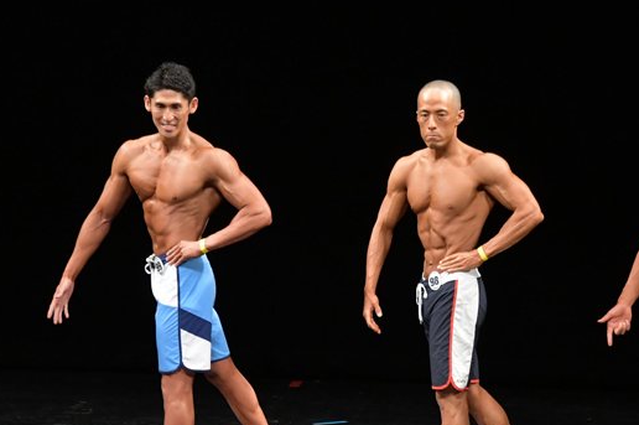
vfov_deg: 4.2
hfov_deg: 6.3
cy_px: 287
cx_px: 413
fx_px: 5781
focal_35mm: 326
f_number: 5.6
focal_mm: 145
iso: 3200
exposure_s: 1/400
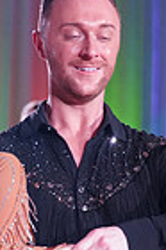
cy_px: 438
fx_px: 2018
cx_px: 15
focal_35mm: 291
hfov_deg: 4.7
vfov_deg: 6.9
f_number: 2.8
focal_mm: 70
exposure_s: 1/400
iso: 2000
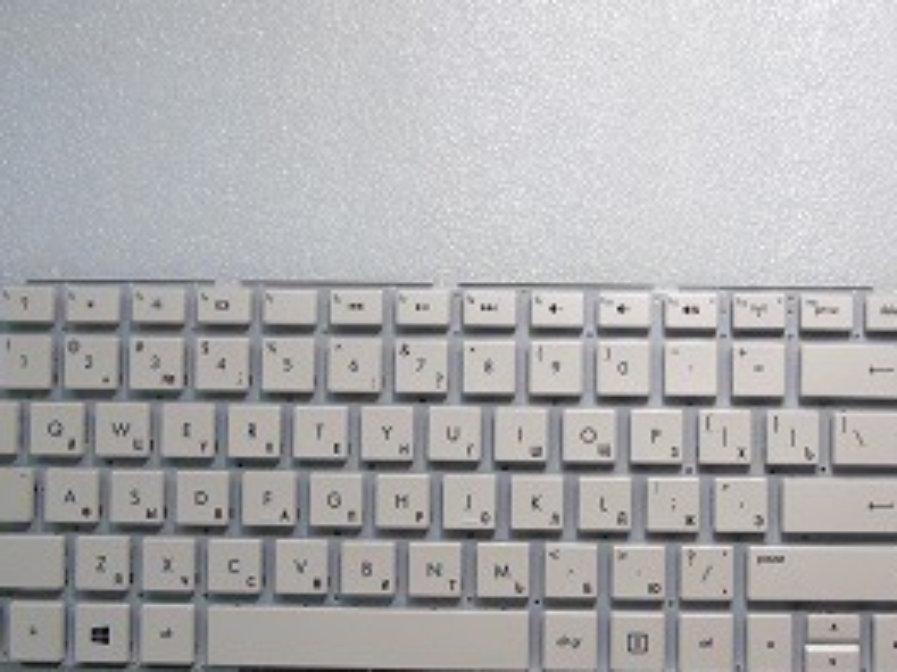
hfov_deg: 48.5
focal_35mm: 38
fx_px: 984
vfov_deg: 37.6
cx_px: 563
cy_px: 389
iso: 400
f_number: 5.4
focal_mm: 4.4
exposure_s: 1/50
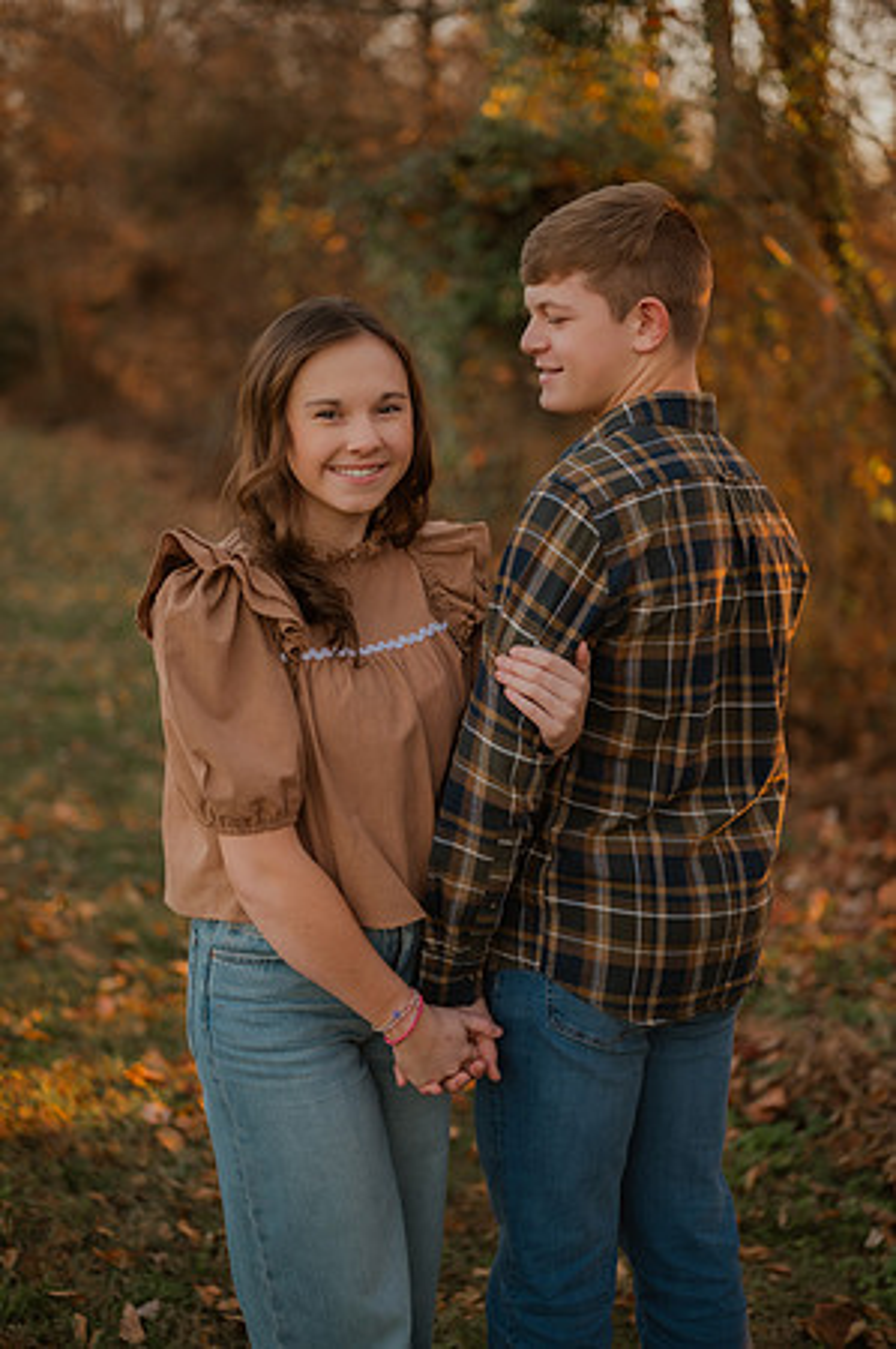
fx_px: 1871
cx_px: 448
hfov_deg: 26.9
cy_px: 674
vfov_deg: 39.6
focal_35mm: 50
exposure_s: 1/125
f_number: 1.8
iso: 125
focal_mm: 50
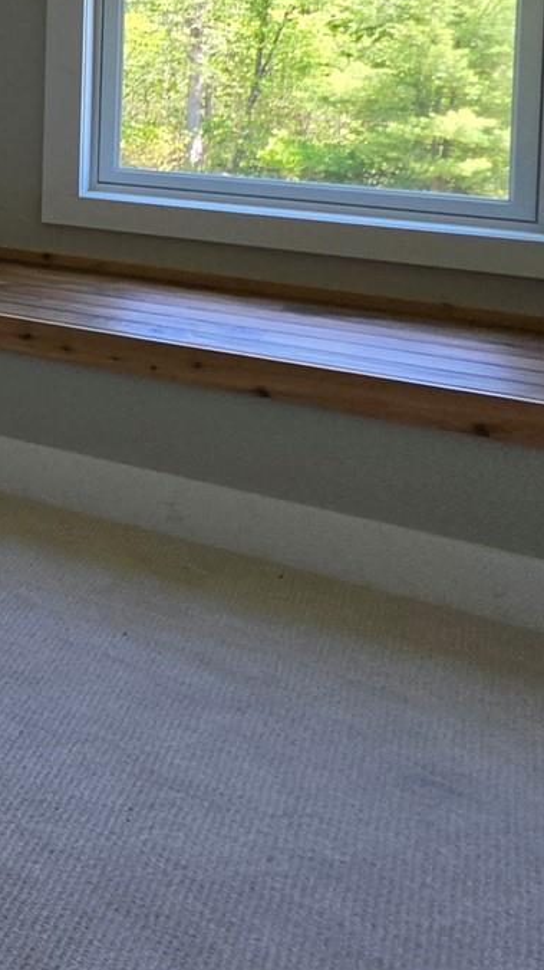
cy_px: 52
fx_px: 1104
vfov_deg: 42.4
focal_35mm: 43
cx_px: -854
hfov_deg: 14.0
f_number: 1.9
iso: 50
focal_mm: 2.2
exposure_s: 1/120
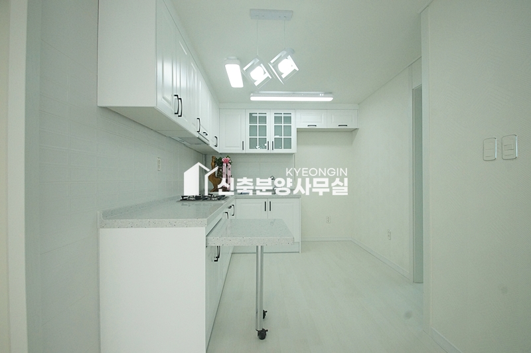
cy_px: 176
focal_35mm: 16
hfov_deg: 95.0
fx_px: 243
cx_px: 266
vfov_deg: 72.0
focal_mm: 11
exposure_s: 1/160
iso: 1600
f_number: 9
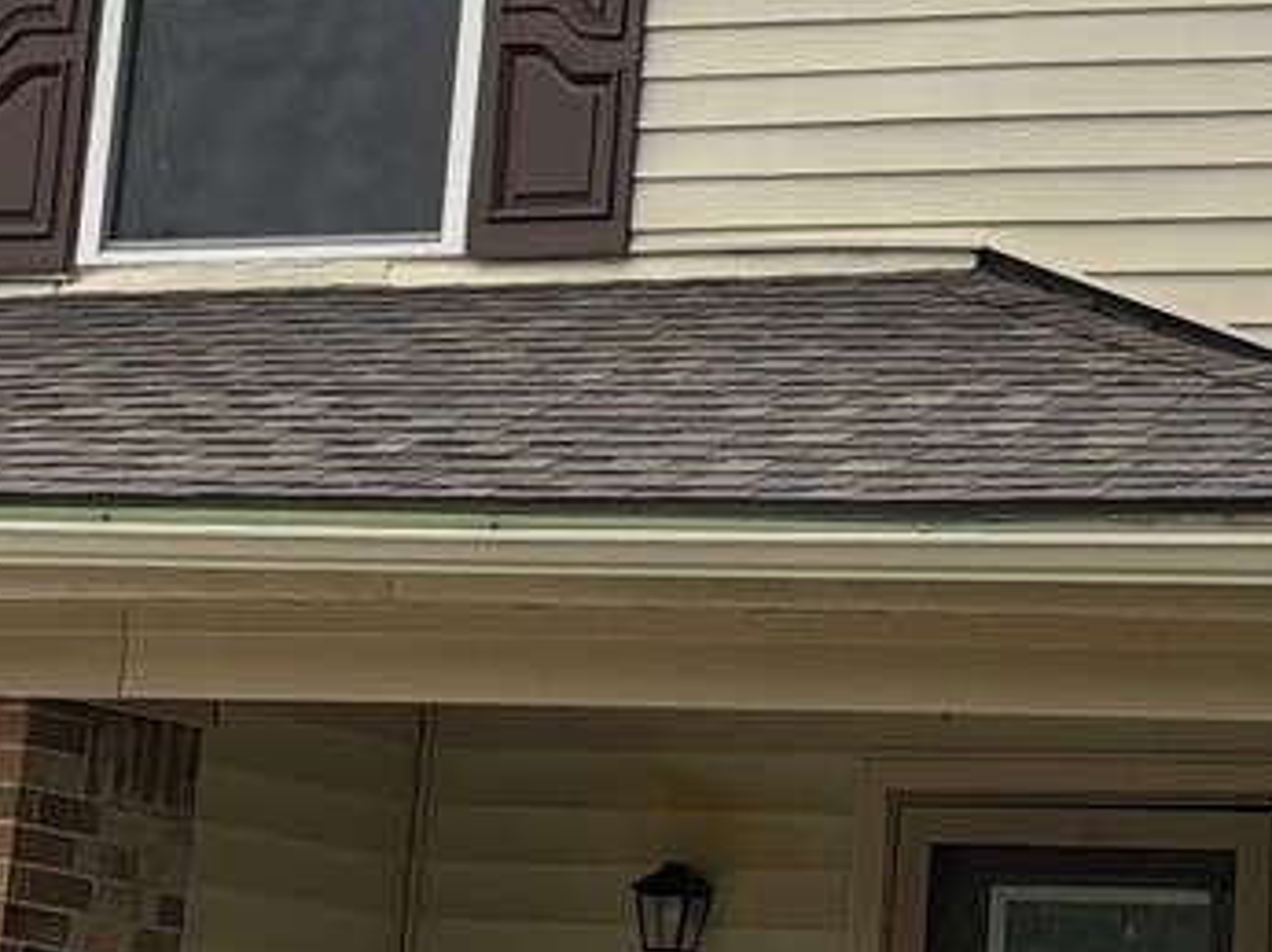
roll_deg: -2.1
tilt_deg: +17.4
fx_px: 5655
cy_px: -419
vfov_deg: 9.4
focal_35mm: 154
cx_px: 1000
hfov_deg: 12.8
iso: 50
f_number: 1.6
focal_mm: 5.96
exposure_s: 1/694
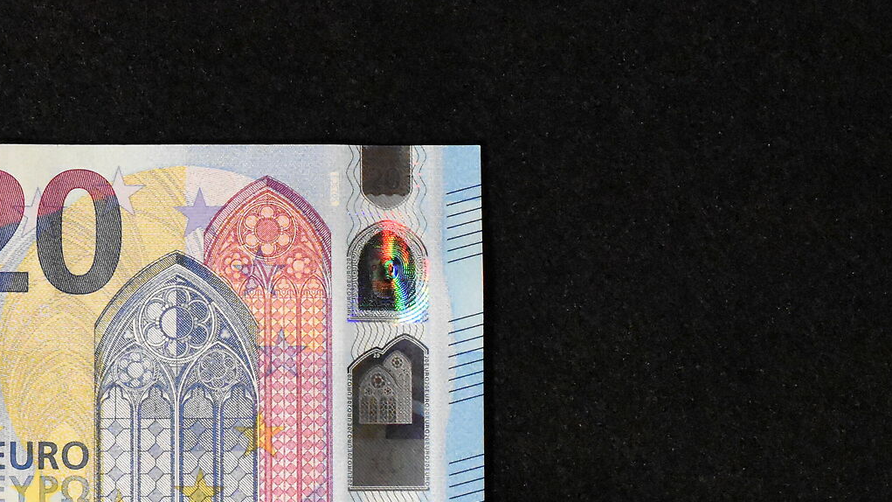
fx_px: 3056
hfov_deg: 16.4
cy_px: 355
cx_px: 71
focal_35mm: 129
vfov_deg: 9.4
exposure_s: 1/125
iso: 12800
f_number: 5.6
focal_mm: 35
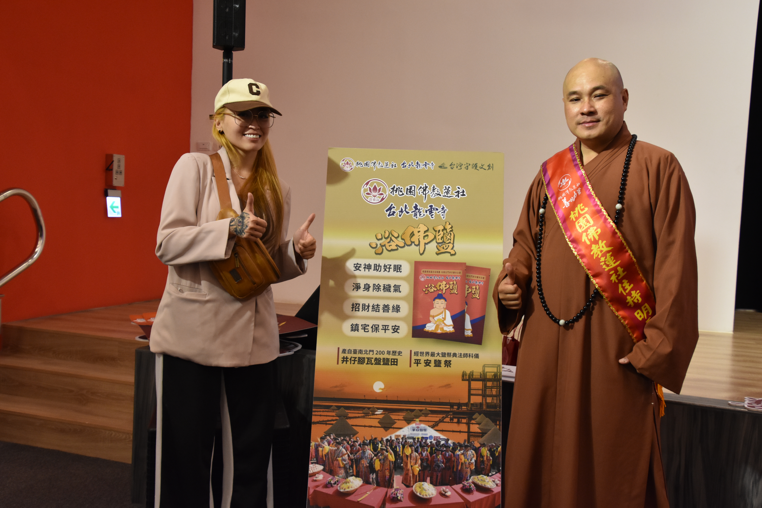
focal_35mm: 39
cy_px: 254
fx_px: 825
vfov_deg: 34.2
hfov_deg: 49.6
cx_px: 381
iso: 1600
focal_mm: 26
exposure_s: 1/160
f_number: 6.3
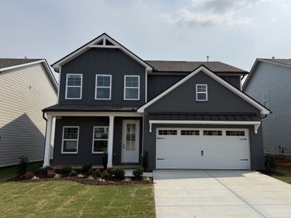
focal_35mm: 26
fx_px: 219
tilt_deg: +7.6
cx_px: 157
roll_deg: -0.3
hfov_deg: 67.2
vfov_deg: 53.1
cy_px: 105
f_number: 1.78
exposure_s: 1/10309
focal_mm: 6.76
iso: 80
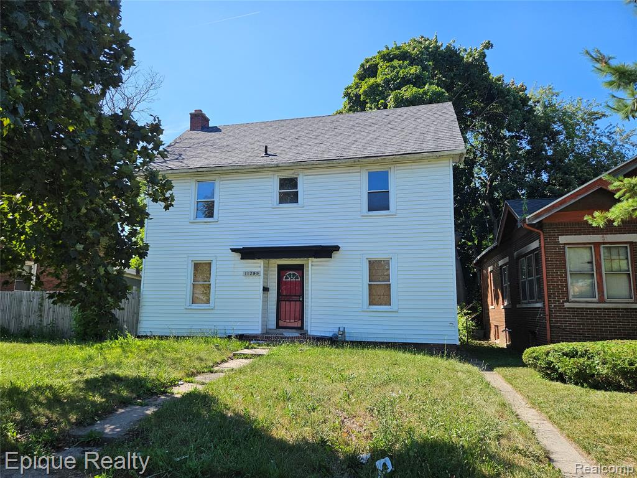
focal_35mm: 23
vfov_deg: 58.9
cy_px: 239
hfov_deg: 73.9
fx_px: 423
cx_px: 318
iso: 40
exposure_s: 1/1276
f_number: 1.8
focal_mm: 5.4
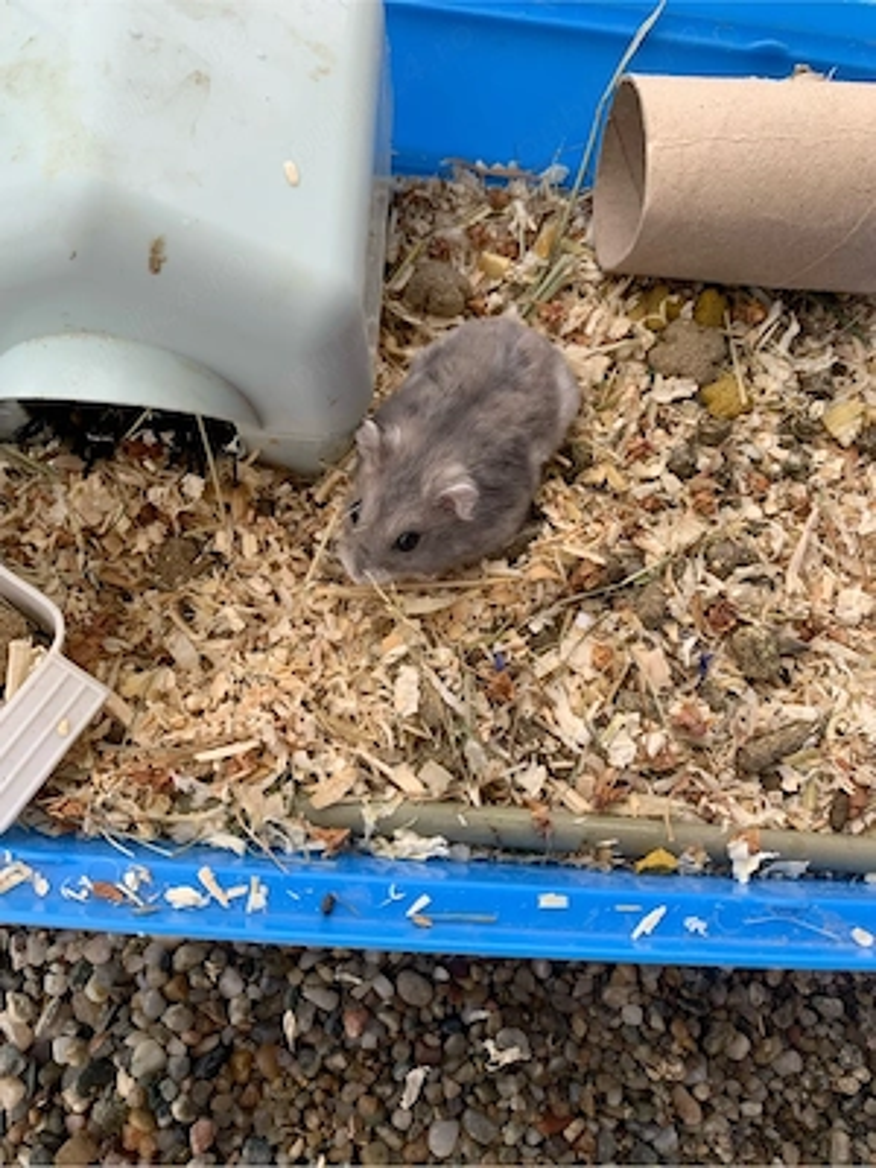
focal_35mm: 26
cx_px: 438
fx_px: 877
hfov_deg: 53.1
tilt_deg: -70.7
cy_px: 584
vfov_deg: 67.3
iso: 25
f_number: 1.8
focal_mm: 4.25
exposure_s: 1/368
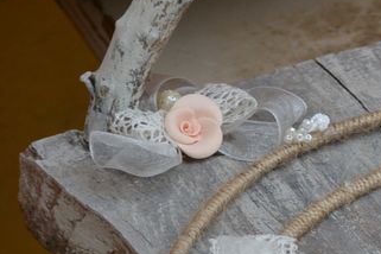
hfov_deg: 6.5
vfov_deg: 4.4
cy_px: 211
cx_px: 711
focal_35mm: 309
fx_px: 3269
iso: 280
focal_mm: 55
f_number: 5.6
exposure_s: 1/125
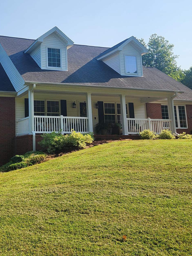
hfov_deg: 33.2
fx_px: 311
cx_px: 33
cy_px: 97
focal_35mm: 42
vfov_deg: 44.5
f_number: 1.8
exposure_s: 1/1946
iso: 20
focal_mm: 5.4
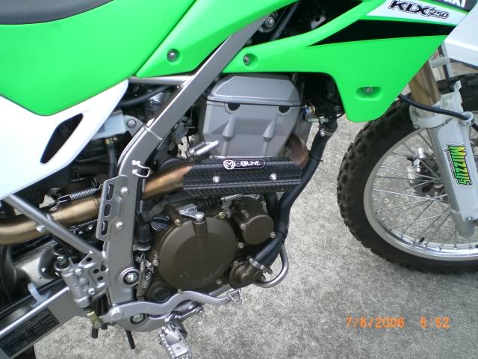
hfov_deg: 49.0
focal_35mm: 38
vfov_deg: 37.7
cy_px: 180
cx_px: 239
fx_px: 525
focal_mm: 6.3
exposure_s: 1/160
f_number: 3.1
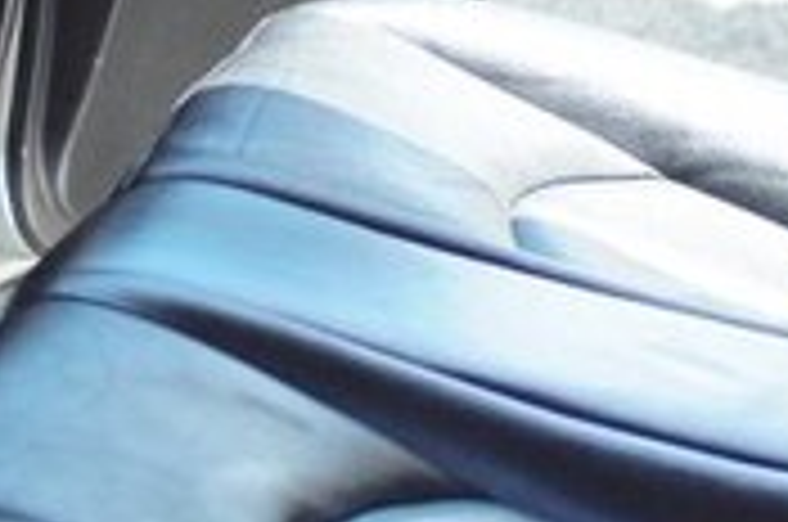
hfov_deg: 6.2
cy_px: -86
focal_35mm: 332
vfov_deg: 4.1
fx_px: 7254
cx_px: 518
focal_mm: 78
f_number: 4.5
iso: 2000
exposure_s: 1/1600
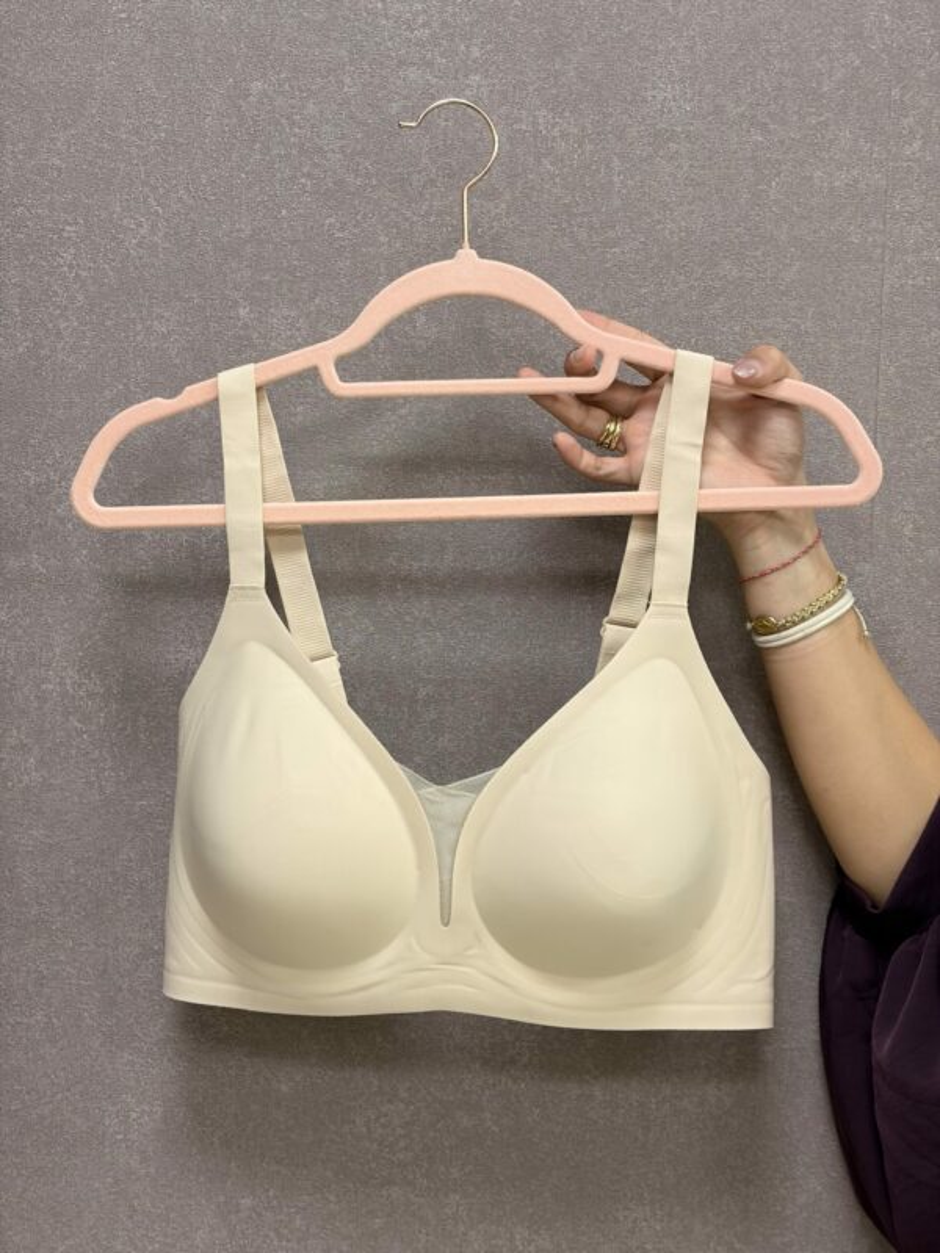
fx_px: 1883
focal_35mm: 52
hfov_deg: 28.0
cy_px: 626
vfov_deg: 36.8
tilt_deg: -4.4
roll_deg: -1.1
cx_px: 470
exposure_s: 1/50
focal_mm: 5.96
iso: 50
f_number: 1.6
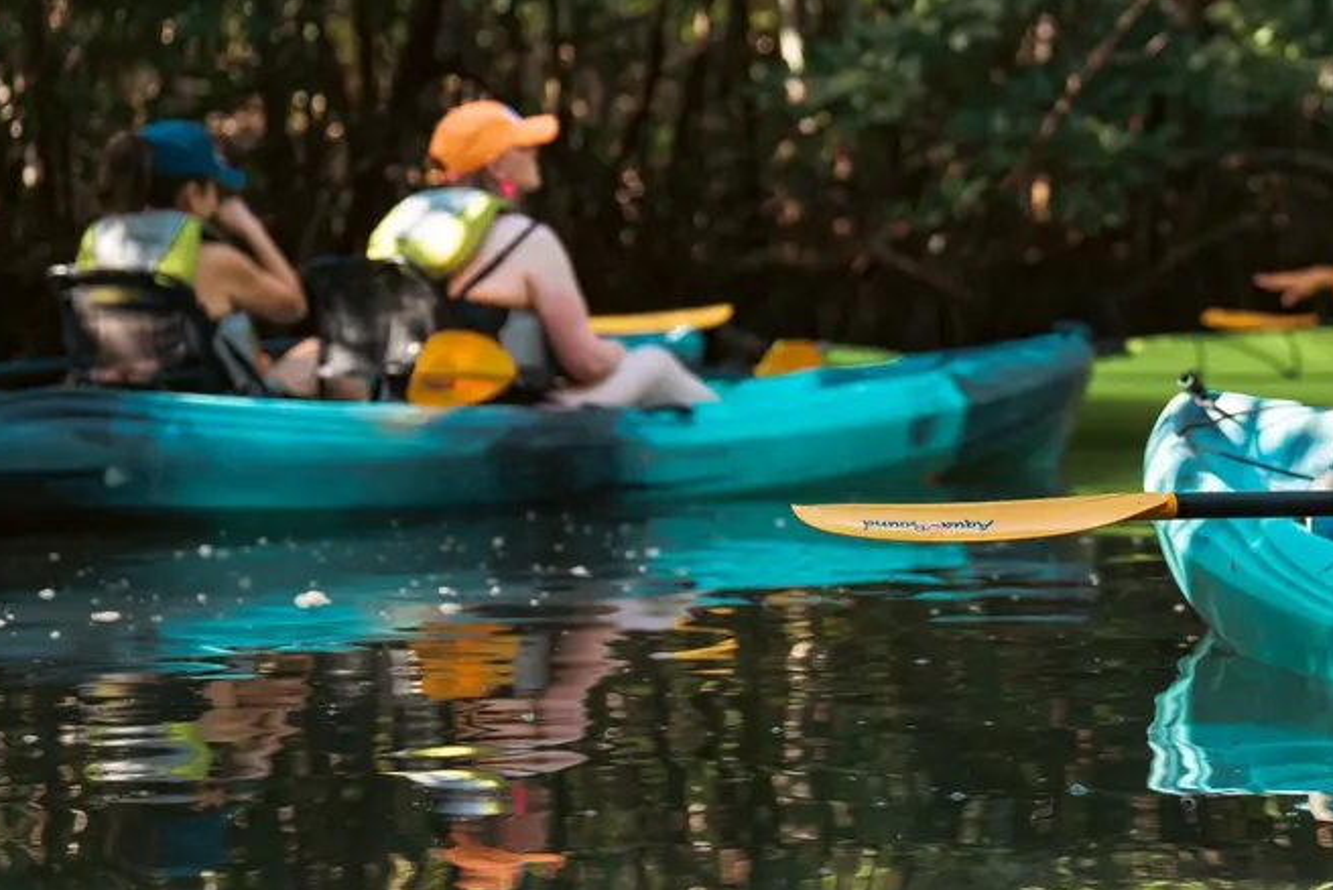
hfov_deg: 15.8
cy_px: 276
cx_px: 1162
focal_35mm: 128
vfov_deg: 10.7
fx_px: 4741
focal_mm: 70
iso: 320
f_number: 2.8
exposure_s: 1/1000
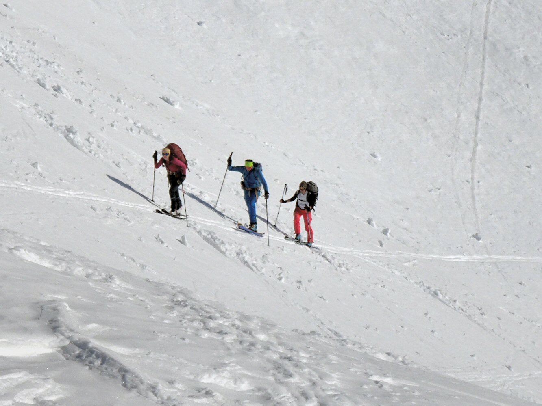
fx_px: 2051
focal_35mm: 131
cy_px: 203
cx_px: 271
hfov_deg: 15.1
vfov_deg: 11.3
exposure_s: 1/2000
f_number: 5.6
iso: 80
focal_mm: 22.38
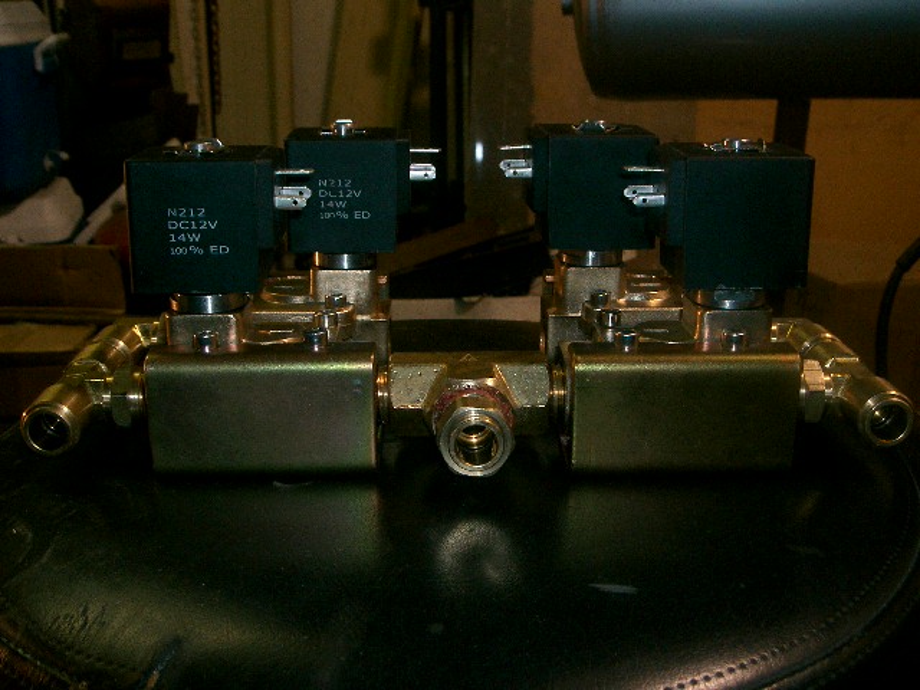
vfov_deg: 36.8
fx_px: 1037
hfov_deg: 47.9
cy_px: 345
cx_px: 460
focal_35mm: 39
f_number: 4.8
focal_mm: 8
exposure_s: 1/50
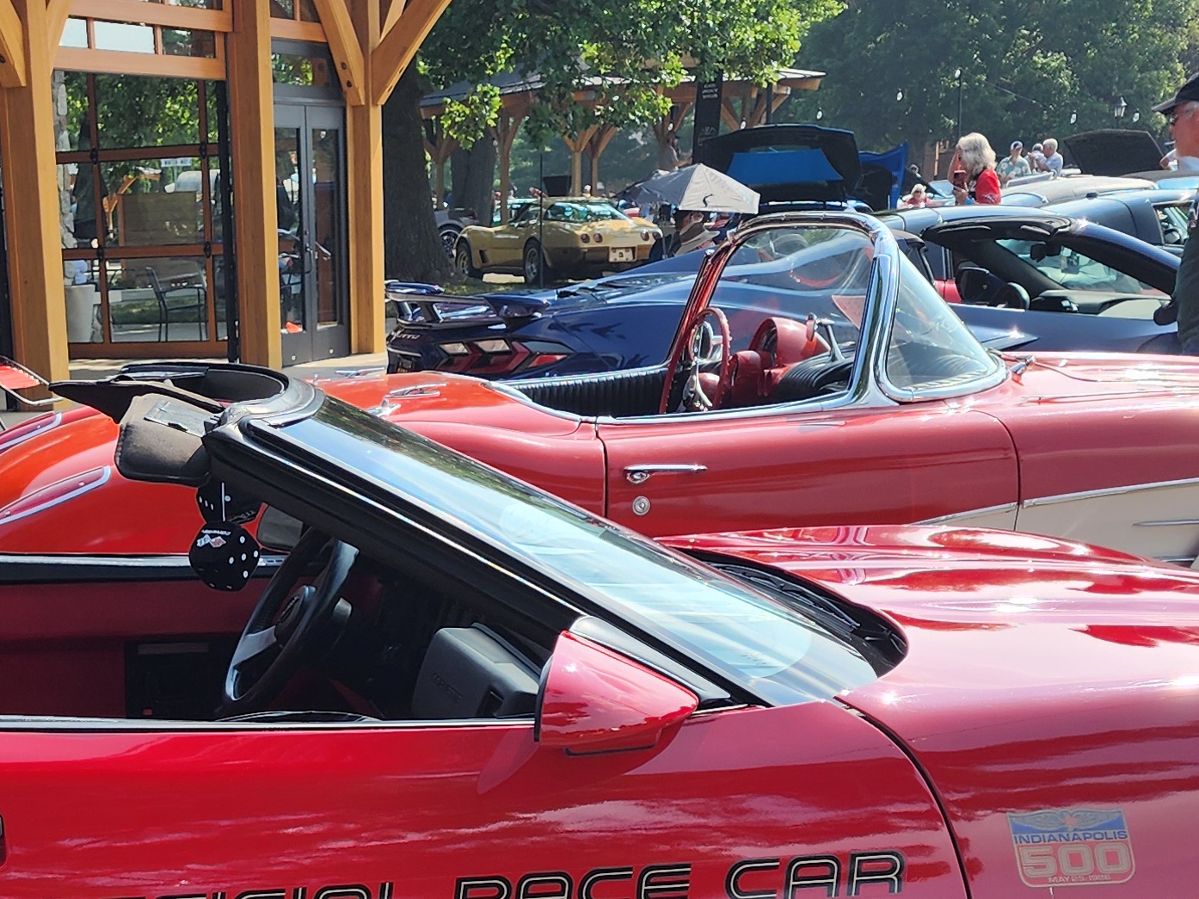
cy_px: 1087
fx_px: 2286
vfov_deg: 20.7
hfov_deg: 28.7
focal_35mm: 66
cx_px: 232
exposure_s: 1/631
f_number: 1.8
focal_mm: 6.4
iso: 12
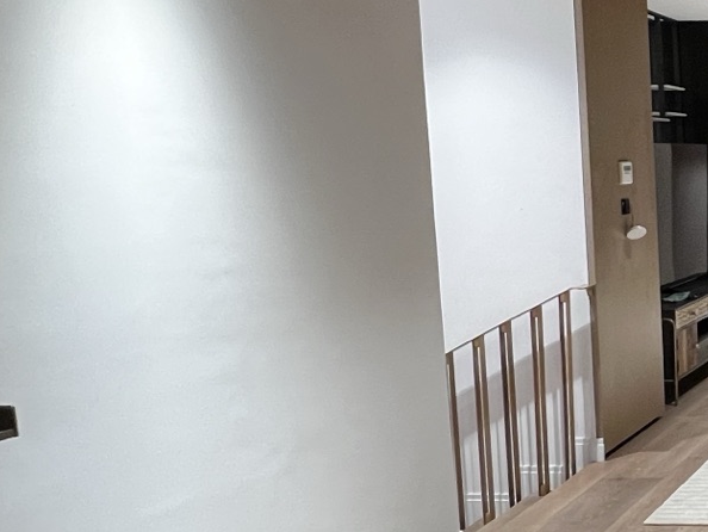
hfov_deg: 30.3
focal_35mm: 42
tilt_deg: -6.7
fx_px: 859
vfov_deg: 34.4
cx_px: 1010
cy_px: 258
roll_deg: +1.0
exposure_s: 1/59
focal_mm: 1.57
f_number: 1.8
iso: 400
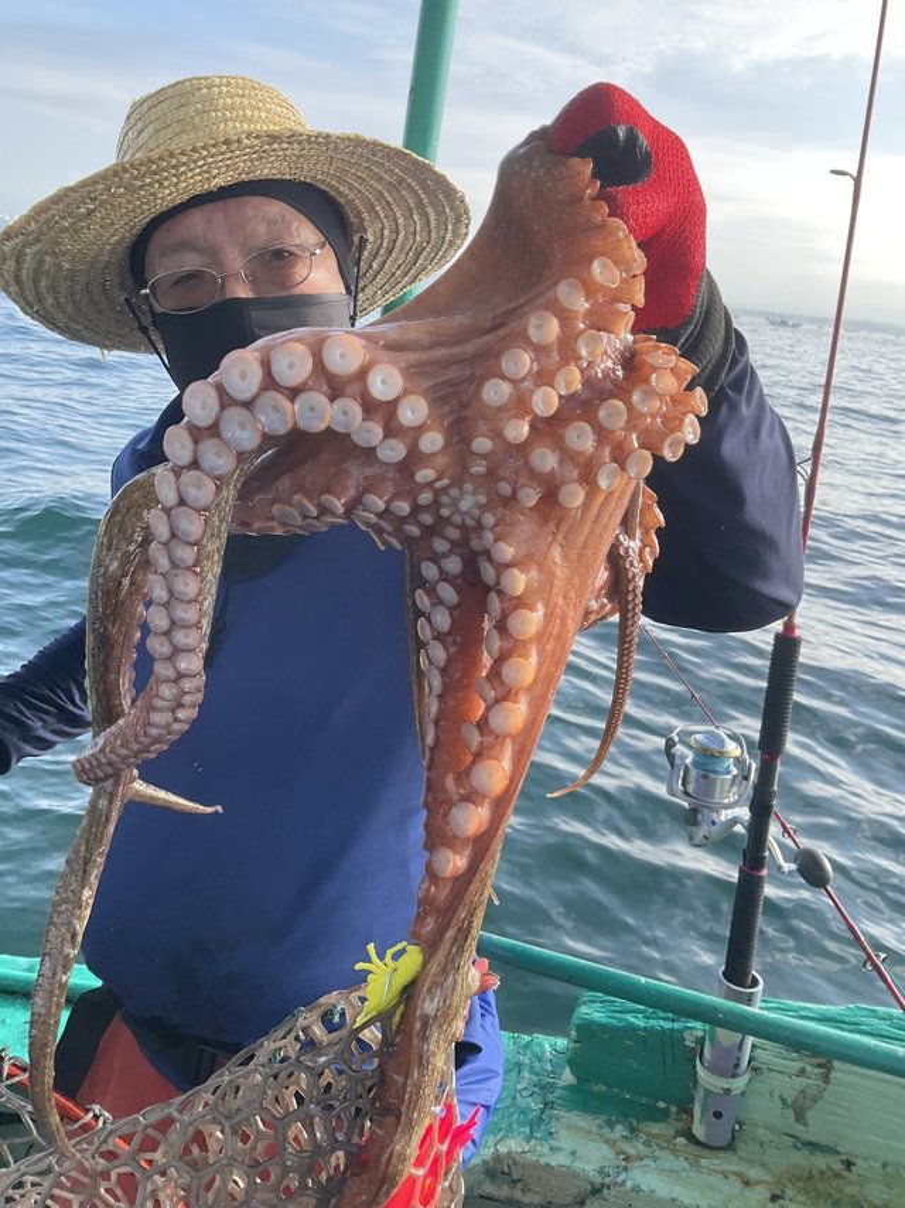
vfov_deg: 61.7
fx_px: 1011
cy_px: 604
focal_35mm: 29
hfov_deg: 48.2
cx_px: 452
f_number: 1.8
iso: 25
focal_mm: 3
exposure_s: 1/322
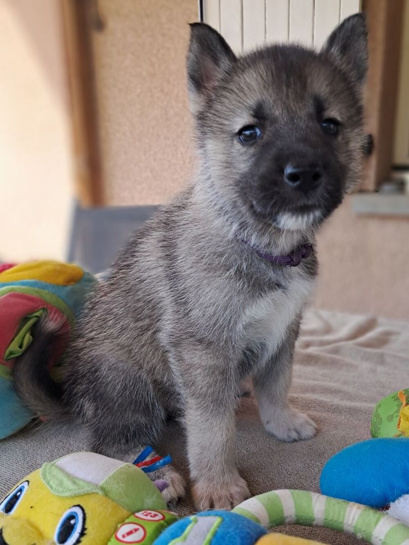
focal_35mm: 27
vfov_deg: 65.3
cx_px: 204
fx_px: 425
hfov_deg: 51.4
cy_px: 272
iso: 50
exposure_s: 1/119
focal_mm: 4
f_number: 1.8
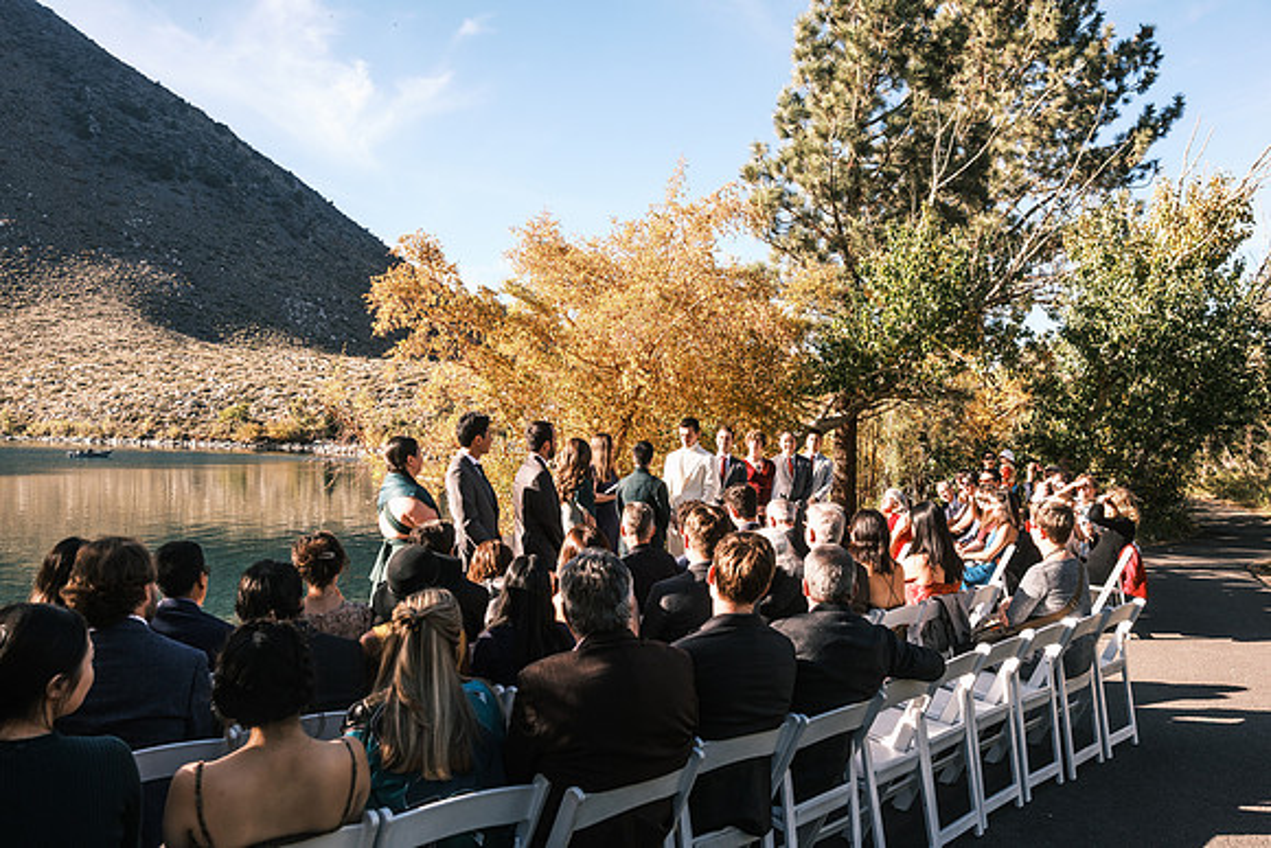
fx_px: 953
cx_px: 636
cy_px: 424
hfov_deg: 67.4
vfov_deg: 48.0
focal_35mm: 27
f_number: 4
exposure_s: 1/680
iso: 320
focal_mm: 18
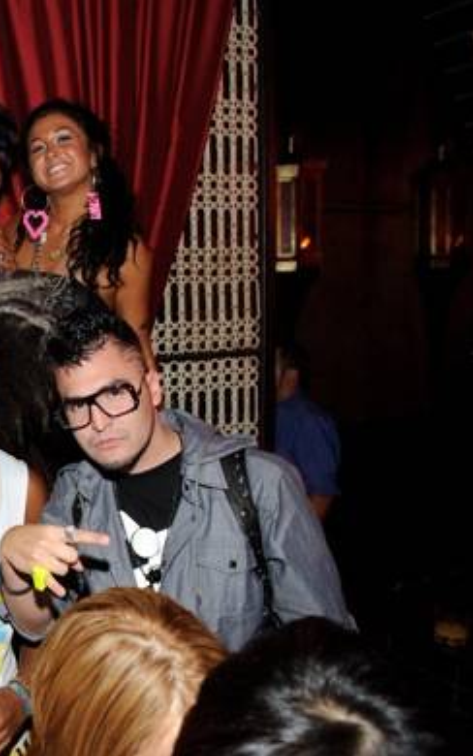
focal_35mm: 37
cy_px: 378
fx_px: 763
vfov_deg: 52.7
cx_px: -64
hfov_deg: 30.4
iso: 1250
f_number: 5
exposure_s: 1/5
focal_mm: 24
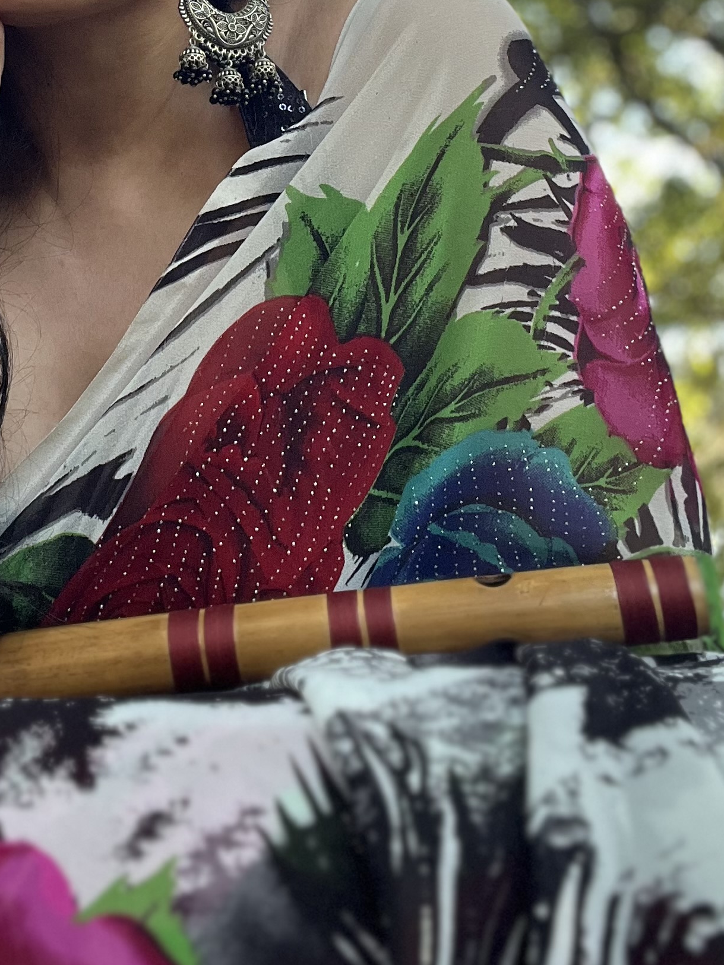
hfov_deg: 25.4
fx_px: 1589
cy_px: 60
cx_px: 188
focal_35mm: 57
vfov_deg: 31.8
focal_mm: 2.71
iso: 100
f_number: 2.2
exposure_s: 1/71
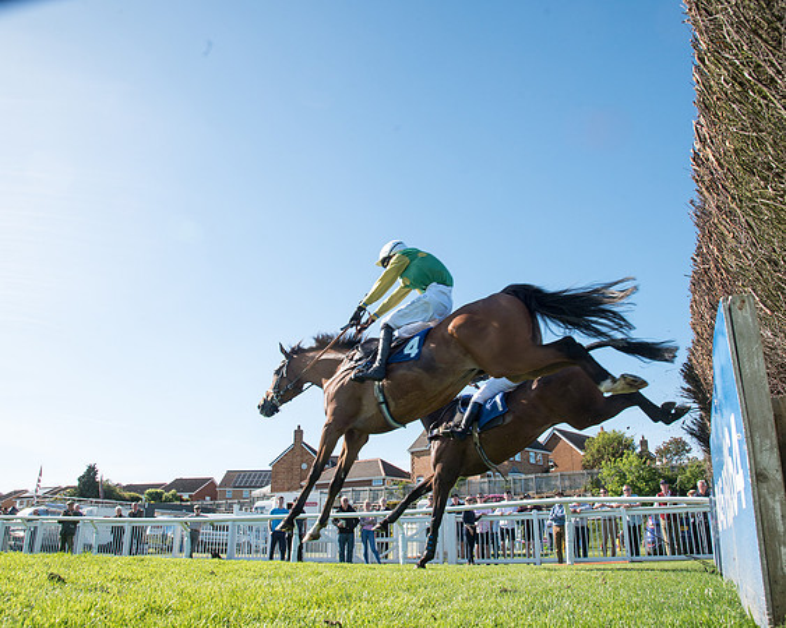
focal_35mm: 27
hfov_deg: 64.0
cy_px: 314
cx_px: 393
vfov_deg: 53.1
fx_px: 629
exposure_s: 1/800
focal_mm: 24
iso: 500
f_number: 8
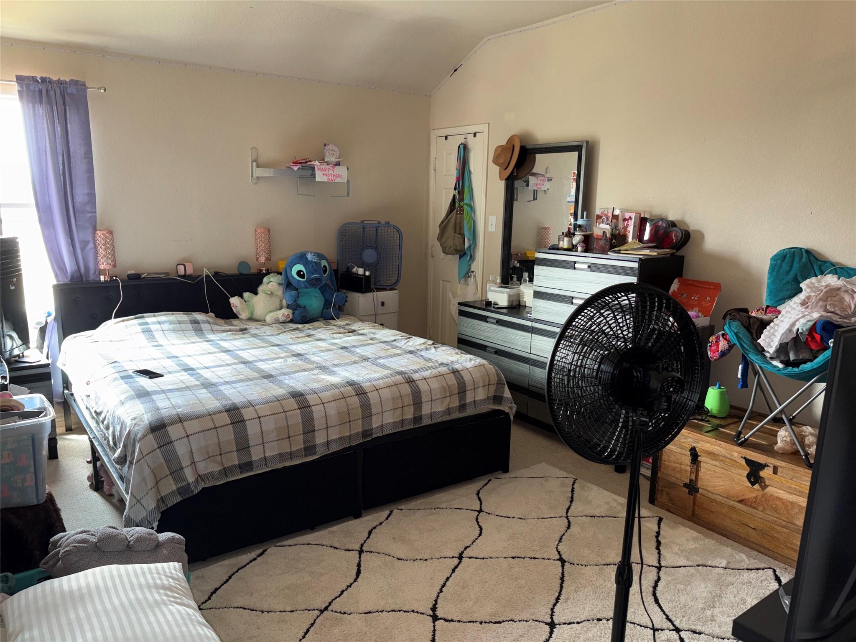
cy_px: 321
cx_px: 428
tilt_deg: -10.2
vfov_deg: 53.1
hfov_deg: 67.3
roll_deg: -0.9
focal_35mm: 26
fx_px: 643
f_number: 1.6
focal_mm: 5.96
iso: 80
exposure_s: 1/17
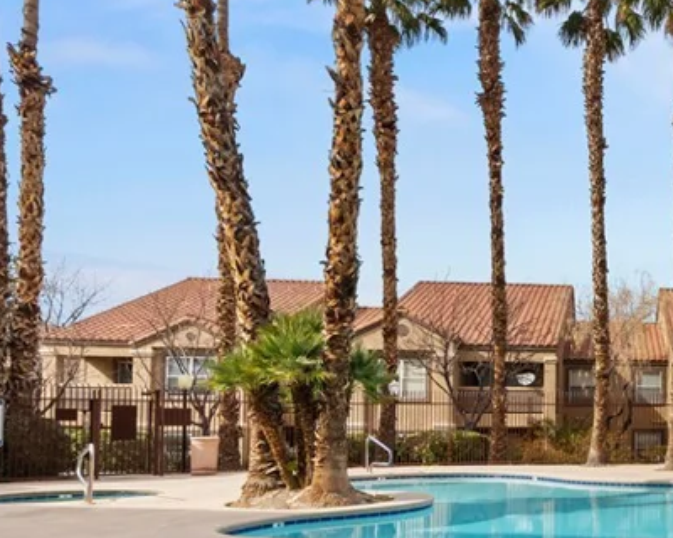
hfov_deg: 40.7
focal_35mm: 36
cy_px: 399
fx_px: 717
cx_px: 737
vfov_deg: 40.1
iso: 400
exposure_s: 1/2000
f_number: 8
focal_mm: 10
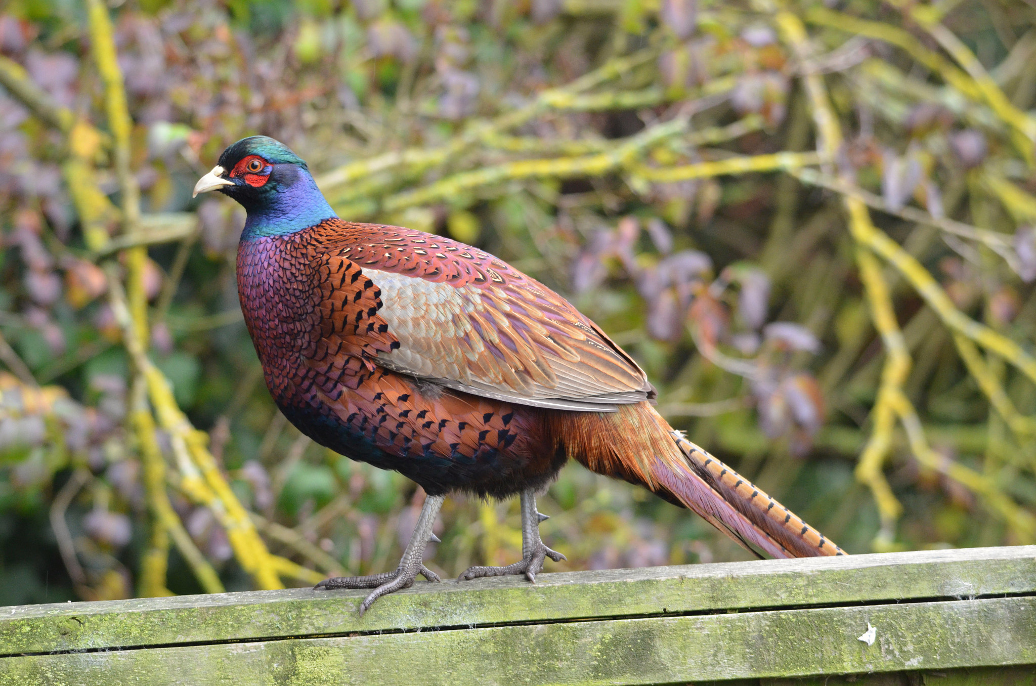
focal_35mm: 435
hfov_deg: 4.7
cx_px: 518
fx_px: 12491
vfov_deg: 3.1
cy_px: 343
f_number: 6
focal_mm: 290
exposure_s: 1/125
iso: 1400
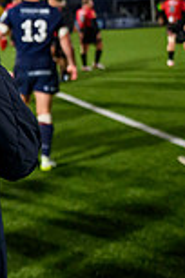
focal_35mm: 97
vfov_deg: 20.6
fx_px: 748
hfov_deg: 11.2
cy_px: 25
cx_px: -292
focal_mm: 25.5
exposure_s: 1/1250
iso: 5000
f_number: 3.2
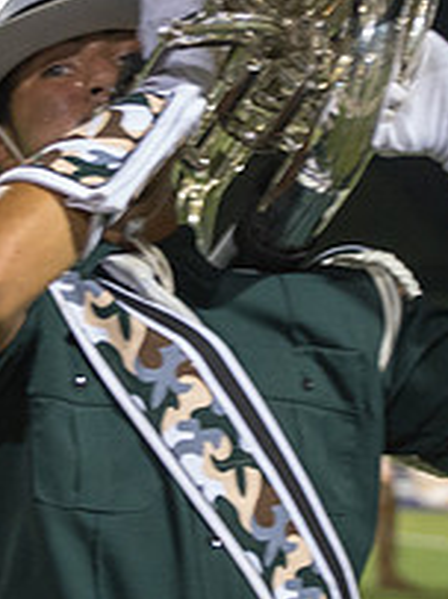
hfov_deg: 4.2
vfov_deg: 5.6
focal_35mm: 352
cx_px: 282
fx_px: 6081
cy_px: 105
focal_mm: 80
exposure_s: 1/160
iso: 2500
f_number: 4.5
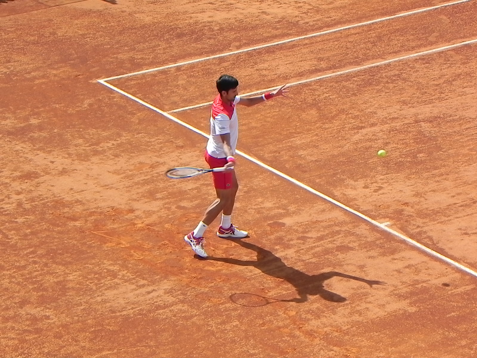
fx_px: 2522
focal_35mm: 183
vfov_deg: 8.1
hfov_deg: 10.8
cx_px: 238
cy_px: 179
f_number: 8
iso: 160
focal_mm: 32.7
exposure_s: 1/350
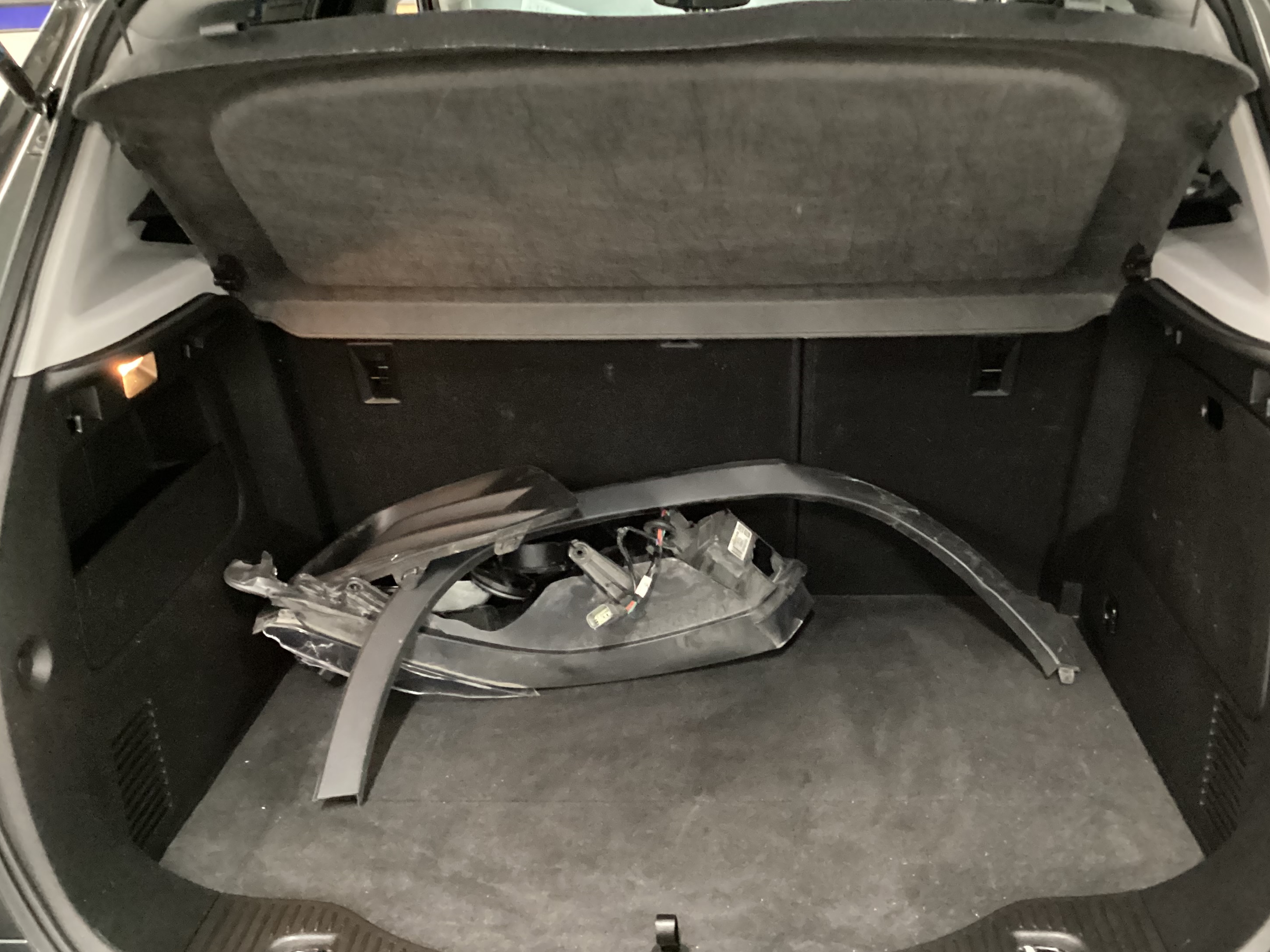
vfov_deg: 40.7
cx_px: 695
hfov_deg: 52.5
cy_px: 509
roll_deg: +0.4
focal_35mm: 35
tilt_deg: -25.4
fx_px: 1284
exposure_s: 1/15
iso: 800
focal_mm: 3.3
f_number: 2.4
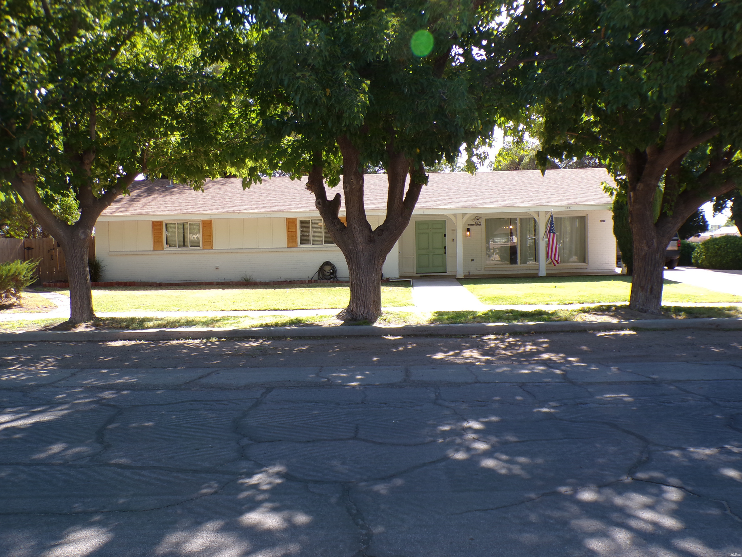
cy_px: 278
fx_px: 686
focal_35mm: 32
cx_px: 371
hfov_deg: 56.8
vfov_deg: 44.2
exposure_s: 1/250
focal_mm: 5.8
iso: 100
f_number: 3.2
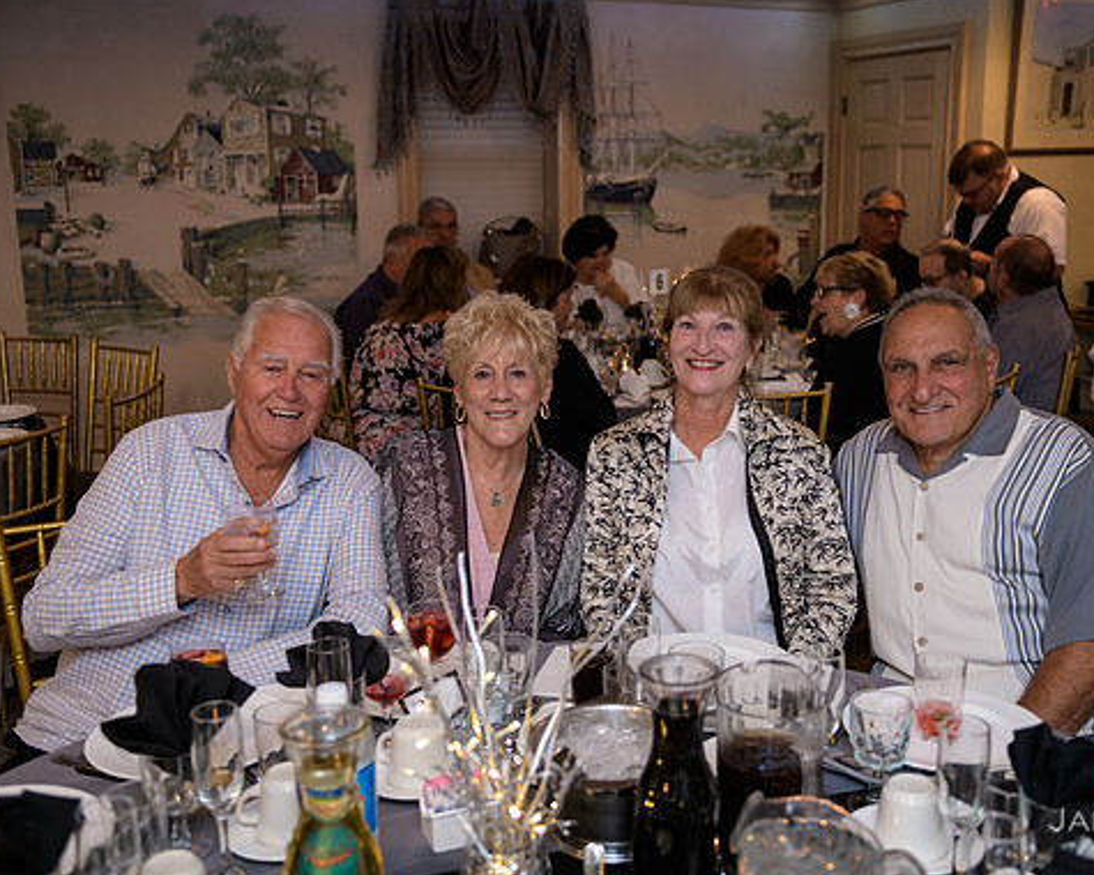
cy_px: 436
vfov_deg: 38.2
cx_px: 601
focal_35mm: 39
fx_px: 1263
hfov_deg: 46.8
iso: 800
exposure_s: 1/125
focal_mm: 34
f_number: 3.2
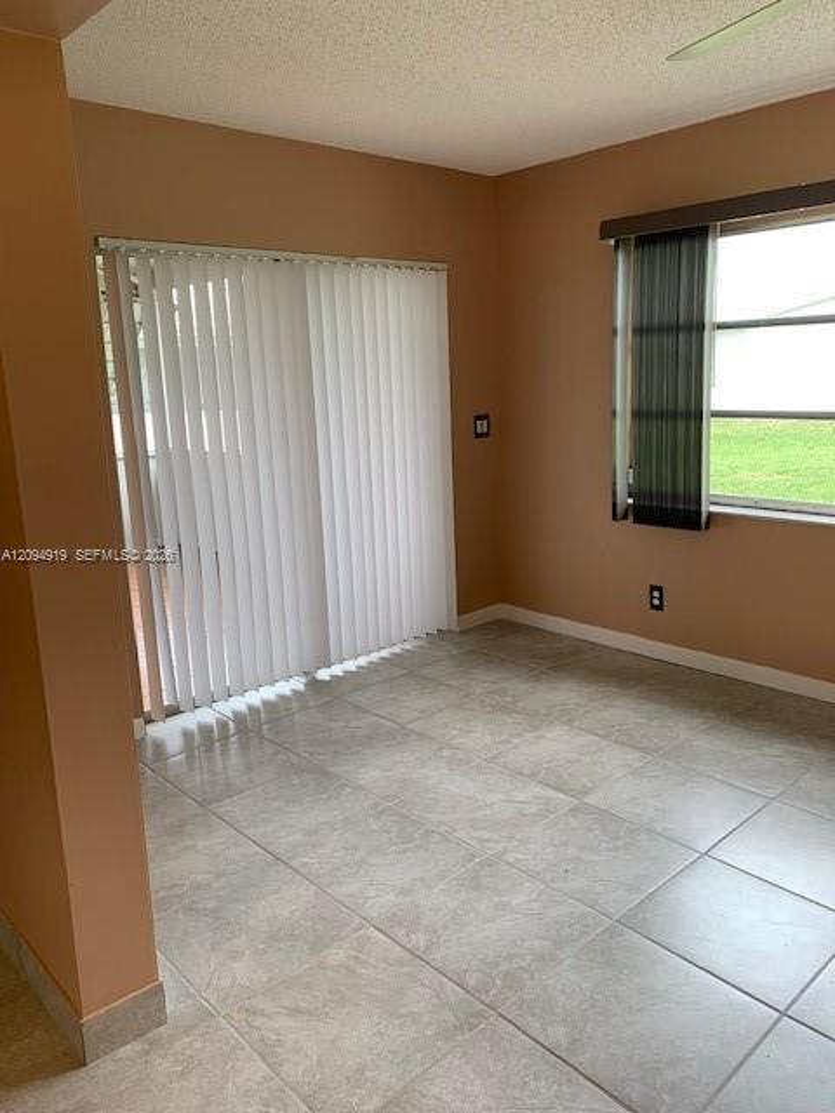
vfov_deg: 67.3
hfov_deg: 53.1
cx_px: 418
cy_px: 556
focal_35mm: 26
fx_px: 836
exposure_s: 1/120
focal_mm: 4.25
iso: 50
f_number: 1.8
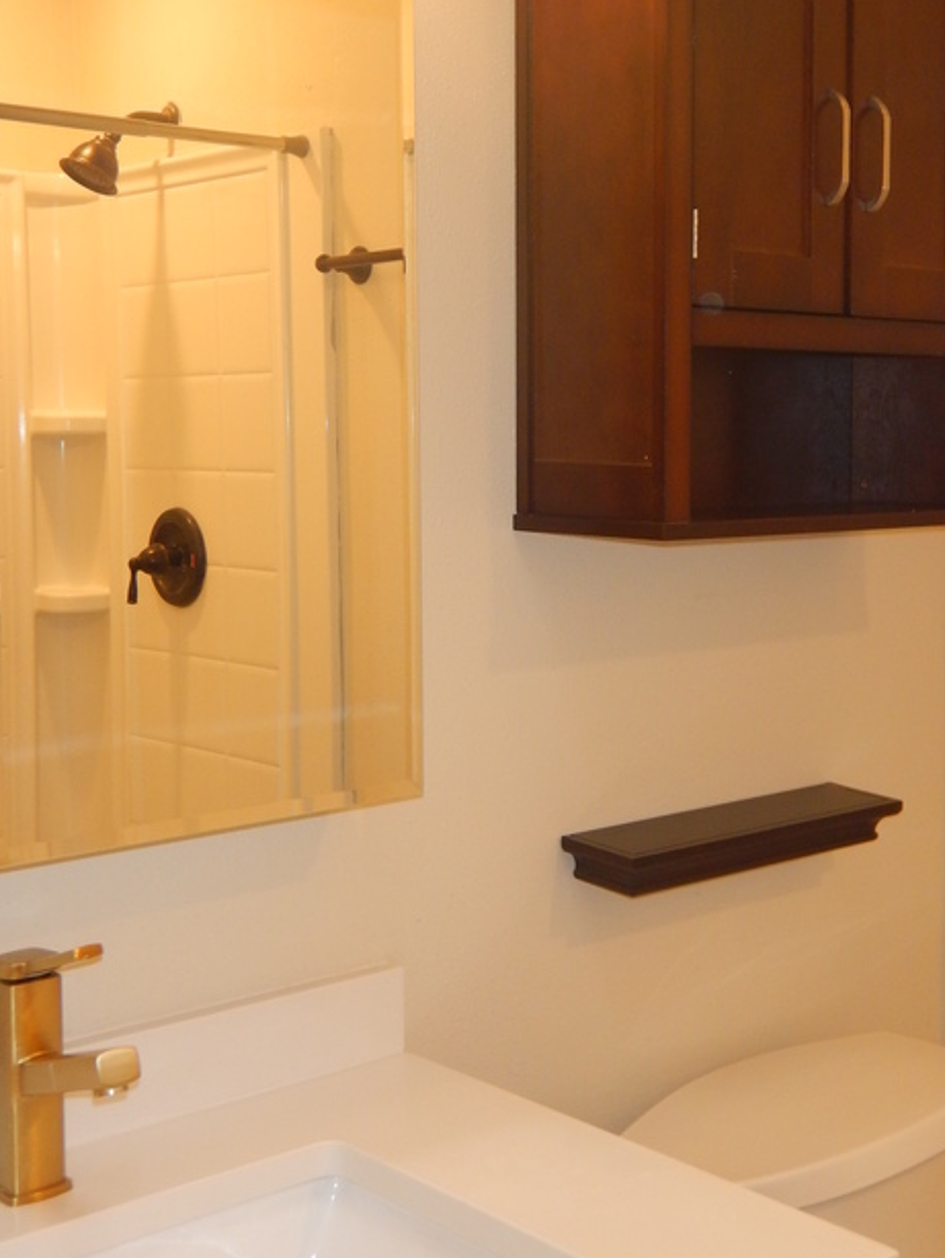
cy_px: 522
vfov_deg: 37.4
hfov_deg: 28.5
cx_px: 570
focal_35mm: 51
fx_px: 1855
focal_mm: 5.1
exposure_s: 1/40
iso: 125
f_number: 2.8
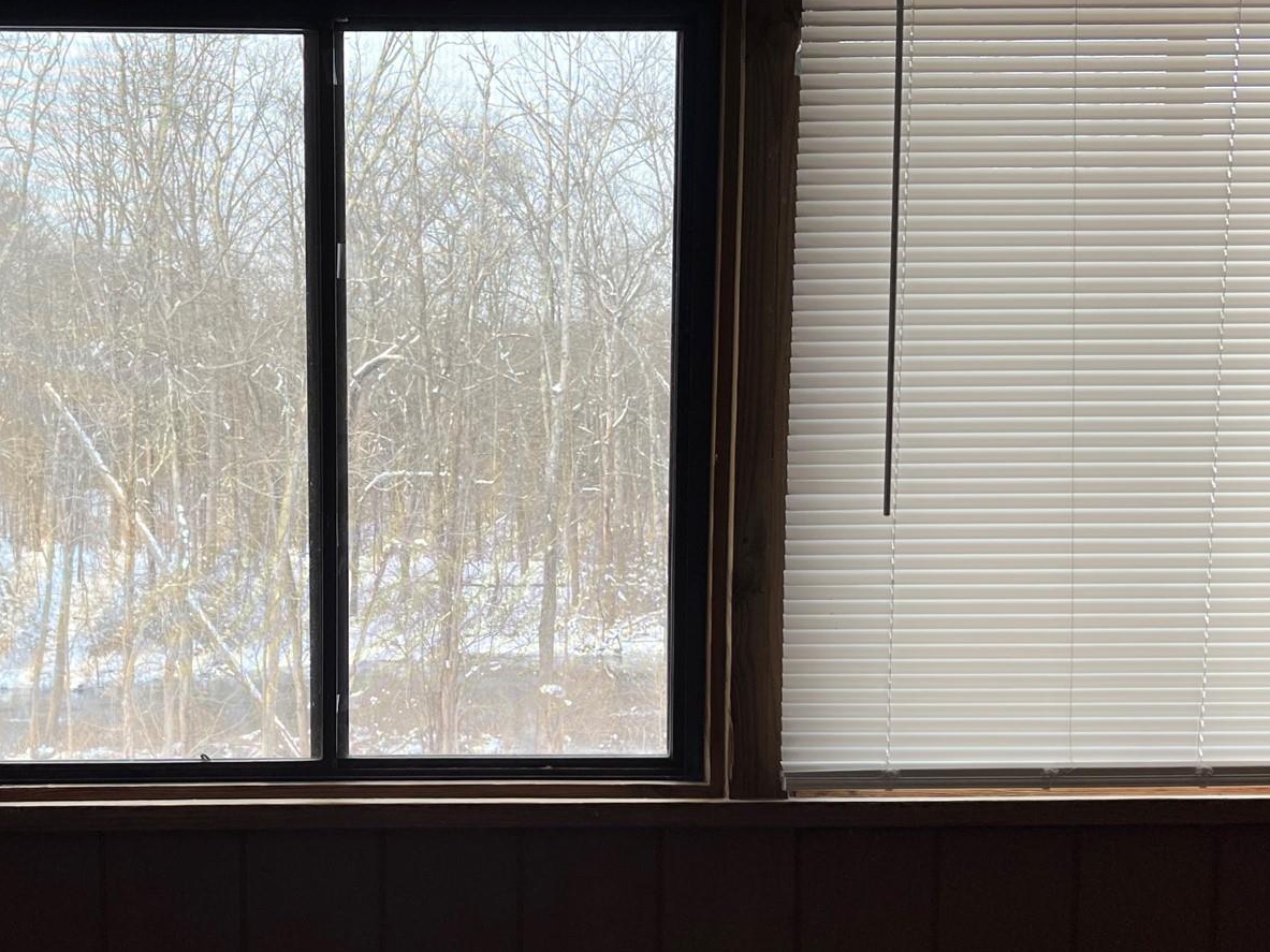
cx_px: 430
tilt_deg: -2.0
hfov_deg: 41.6
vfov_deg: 32.1
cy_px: 578
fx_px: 1651
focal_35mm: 45
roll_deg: +1.7
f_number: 1.5
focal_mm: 5.7
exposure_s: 1/404
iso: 50
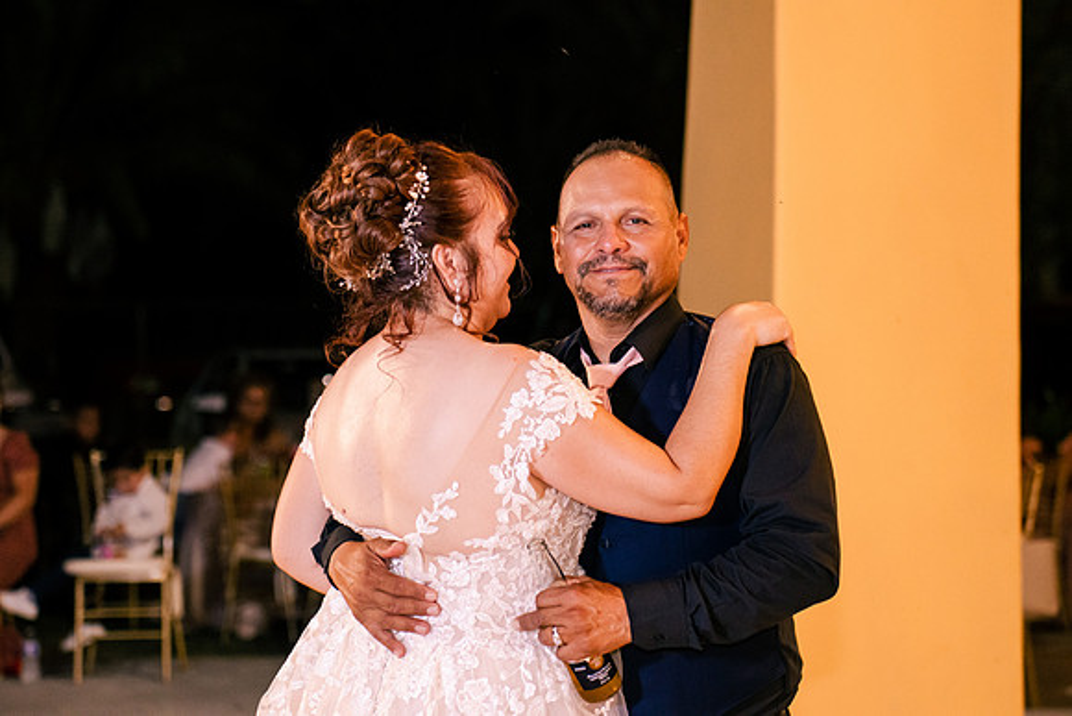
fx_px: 3336
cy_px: 358
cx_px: 536
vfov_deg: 12.2
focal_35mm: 112
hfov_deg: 18.3
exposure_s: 1/125
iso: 3200
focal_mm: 75
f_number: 2.8
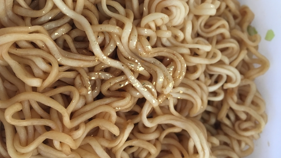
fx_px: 238
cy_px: 64
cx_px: 142
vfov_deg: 36.5
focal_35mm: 32
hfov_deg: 61.0
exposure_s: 1/30
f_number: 2.2
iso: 200
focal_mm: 4.15
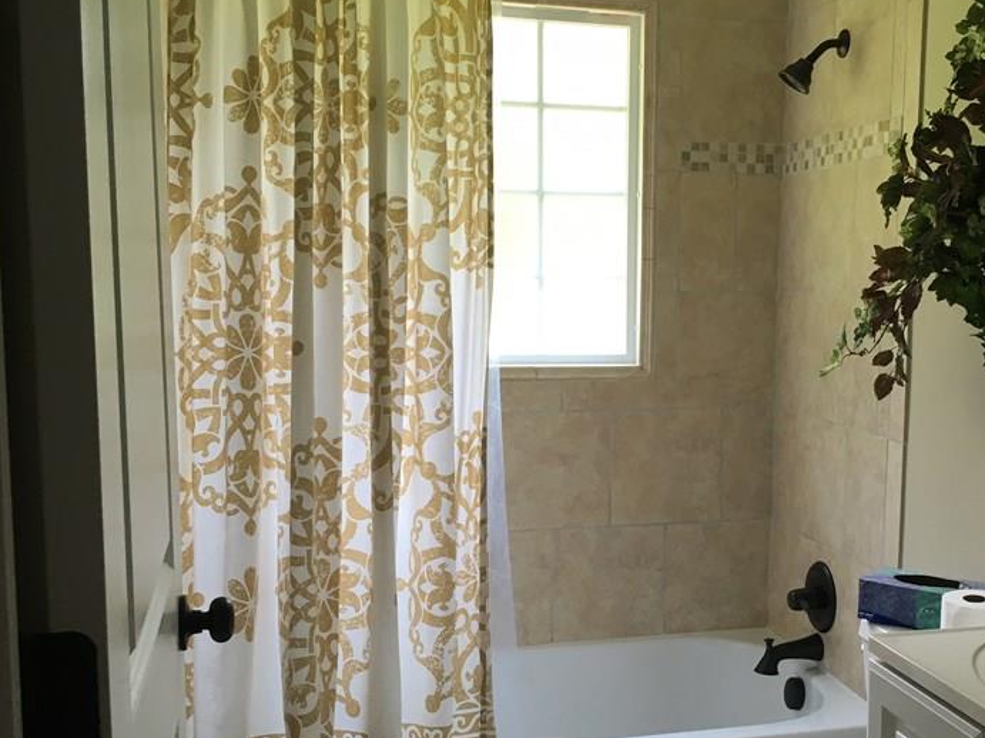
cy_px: 439
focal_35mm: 43
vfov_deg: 33.5
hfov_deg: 43.1
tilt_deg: -7.5
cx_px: 673
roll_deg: -0.8
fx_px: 1223
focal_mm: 4.15
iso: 32
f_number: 2.2
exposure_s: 1/30
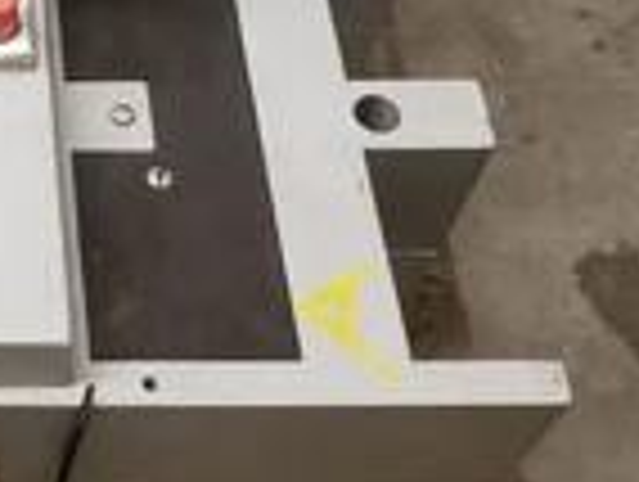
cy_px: 86
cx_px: -140
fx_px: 1350
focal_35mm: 73
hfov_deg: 24.1
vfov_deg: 20.0
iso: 250
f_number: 1.5
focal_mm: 4.3
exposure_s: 1/60
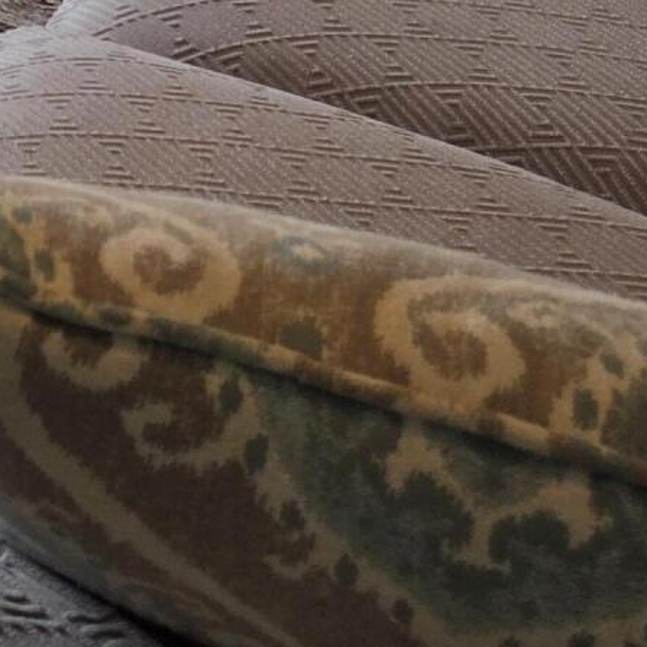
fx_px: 1924
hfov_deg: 17.0
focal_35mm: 91
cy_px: -698
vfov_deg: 15.0
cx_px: -371
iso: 64
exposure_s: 1/120
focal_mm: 5.4
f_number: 1.8
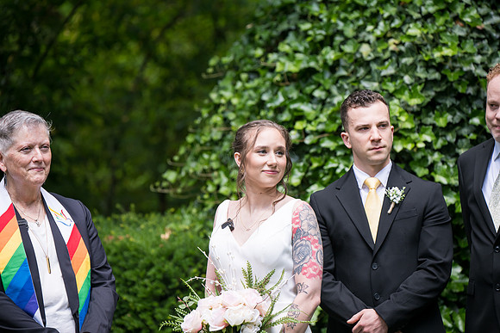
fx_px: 2778
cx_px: 250
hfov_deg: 10.3
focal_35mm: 200
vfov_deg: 6.9
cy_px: 166
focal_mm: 200
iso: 250
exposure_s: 1/400
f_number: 4
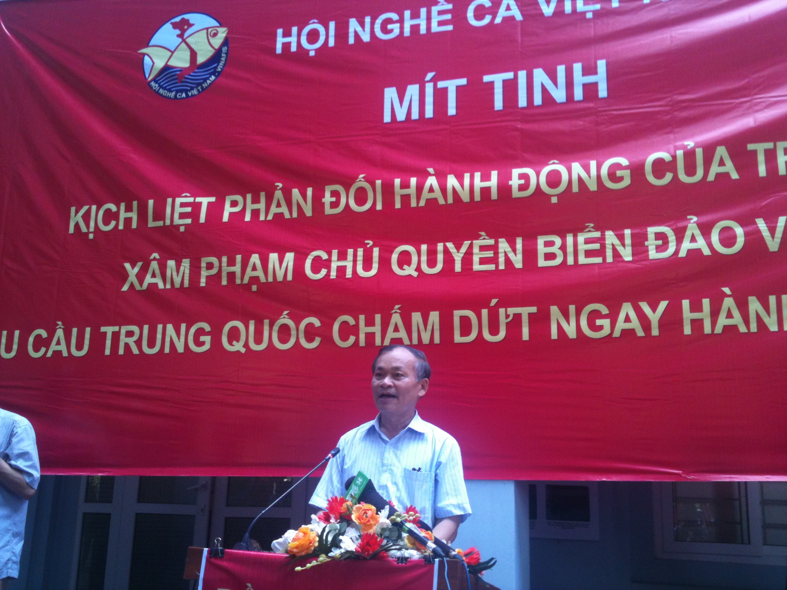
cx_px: 394
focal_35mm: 35
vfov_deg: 40.7
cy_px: 295
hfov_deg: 52.6
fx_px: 796
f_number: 2.8
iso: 64
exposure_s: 1/50
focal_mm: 3.85
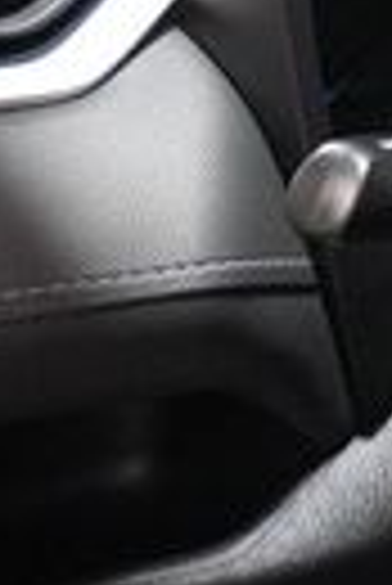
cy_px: 130
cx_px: 1054
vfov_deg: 11.6
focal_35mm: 177
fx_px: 2883
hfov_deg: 7.1
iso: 6400
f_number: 4.5
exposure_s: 1/40
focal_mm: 24
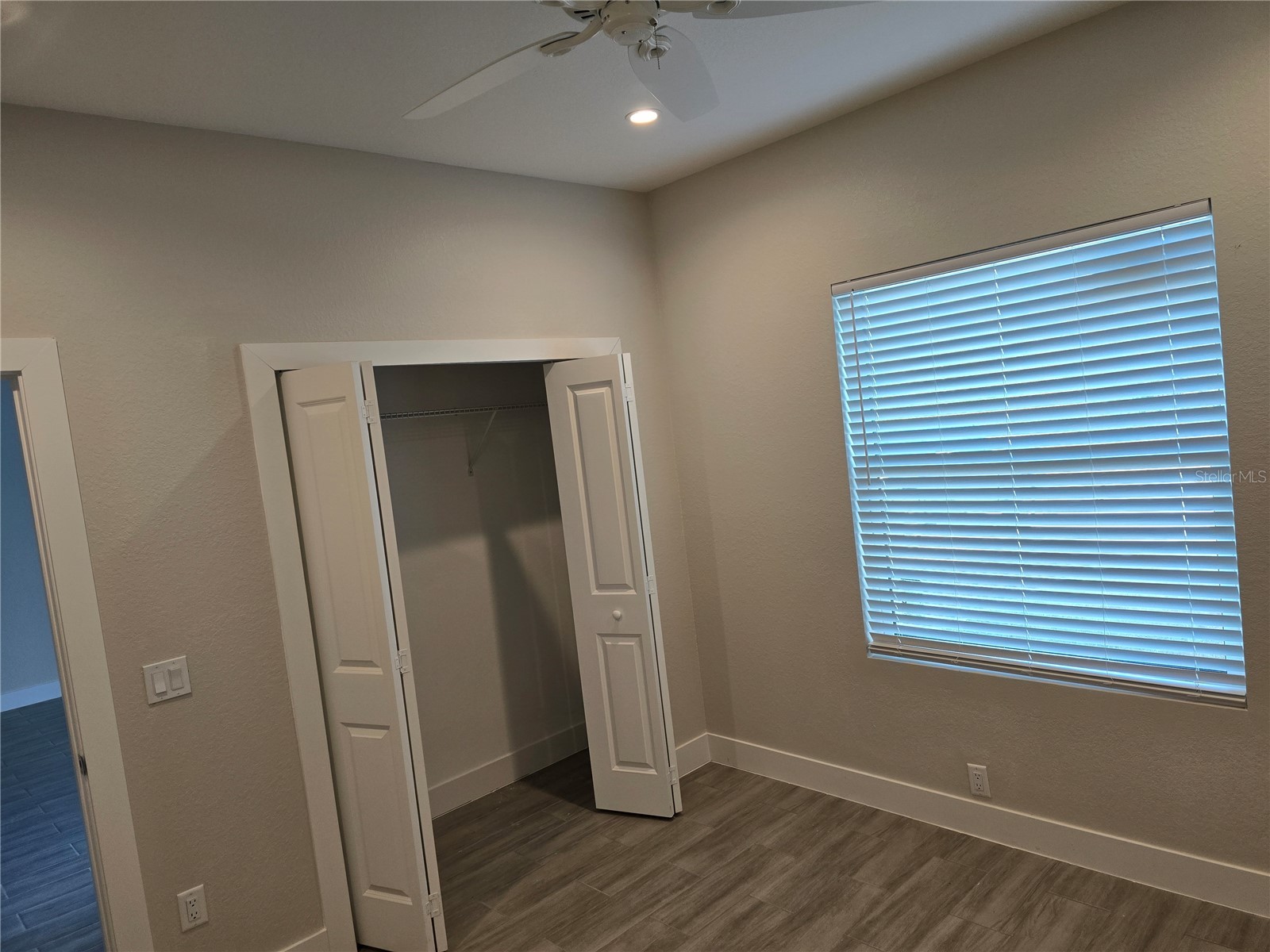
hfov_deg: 73.9
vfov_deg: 58.9
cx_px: 635
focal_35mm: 23
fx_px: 844
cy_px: 476
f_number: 1.7
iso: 100
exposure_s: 1/180
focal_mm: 6.3
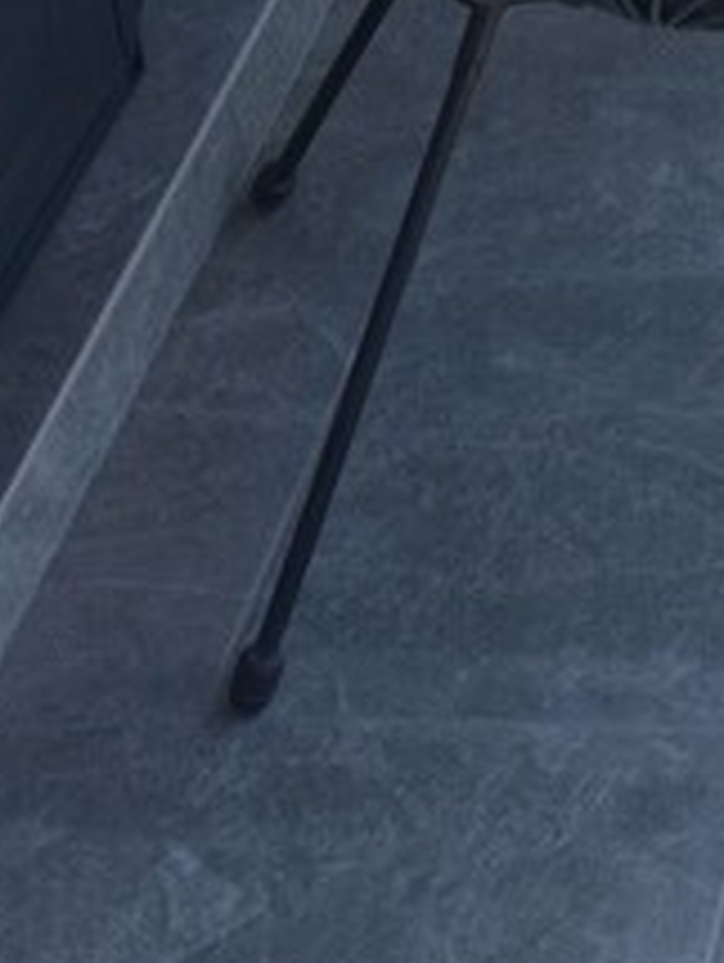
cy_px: -1206
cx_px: 1372
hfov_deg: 12.2
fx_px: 3061
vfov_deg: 13.8
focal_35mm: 110
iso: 50
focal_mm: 6.45
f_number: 1.62
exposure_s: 1/454
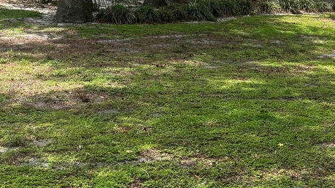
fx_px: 737
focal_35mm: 83
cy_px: -126
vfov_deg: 13.4
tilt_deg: +2.7
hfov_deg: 25.5
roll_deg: -1.0
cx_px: 125
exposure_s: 1/722
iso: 50
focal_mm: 5.96
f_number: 1.6
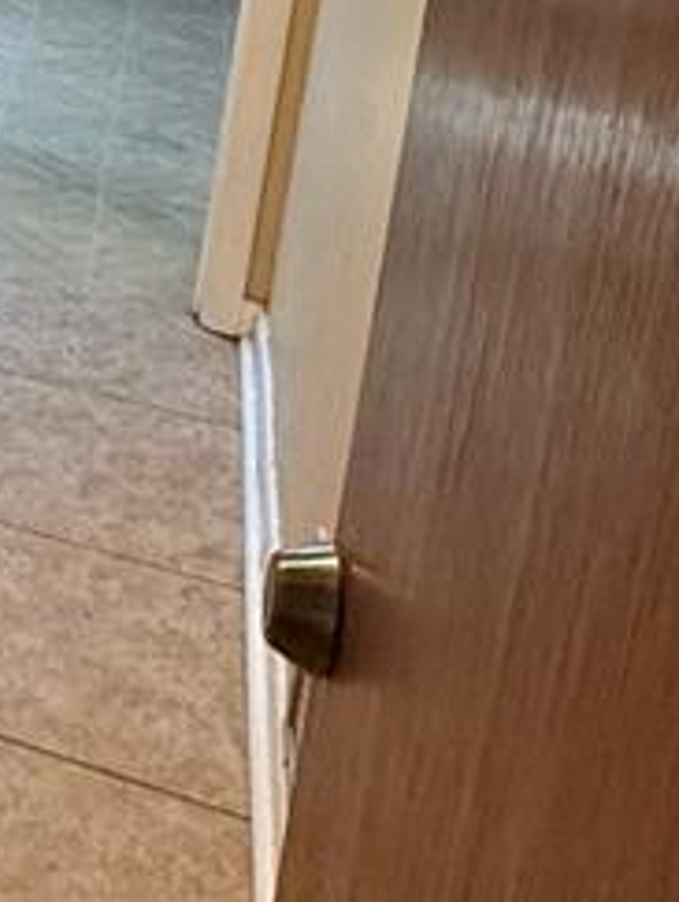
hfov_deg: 16.0
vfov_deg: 25.7
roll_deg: -0.8
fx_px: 1800
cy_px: -134
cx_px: -731
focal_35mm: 69
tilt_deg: -13.6
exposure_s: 1/120
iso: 320
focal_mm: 2.22
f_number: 2.2
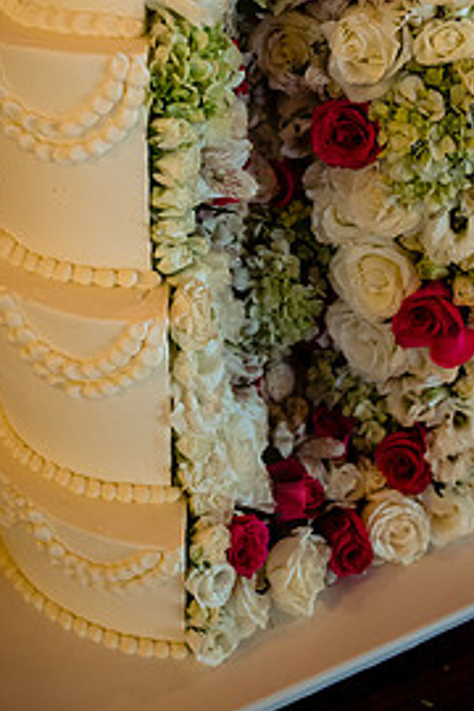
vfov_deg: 47.3
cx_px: 299
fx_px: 790
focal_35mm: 40
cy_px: 211
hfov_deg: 33.2
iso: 1600
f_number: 2.8
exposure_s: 1/100
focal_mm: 24
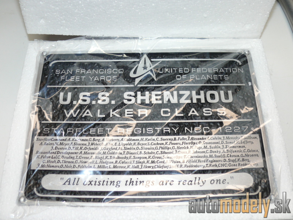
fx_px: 347
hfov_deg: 45.8
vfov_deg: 35.1
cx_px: 146
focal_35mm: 41
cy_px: 110
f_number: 2.8
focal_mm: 8.2
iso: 100
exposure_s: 1/40
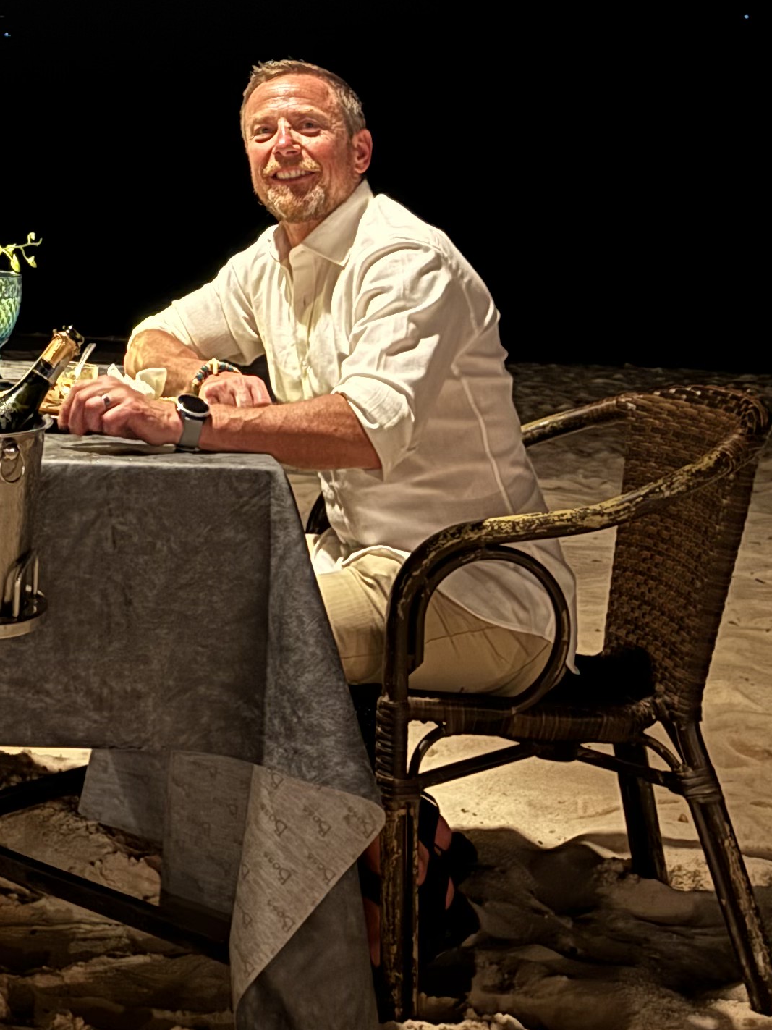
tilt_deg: +8.7
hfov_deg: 20.2
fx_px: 2022
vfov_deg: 25.2
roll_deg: +0.5
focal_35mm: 68
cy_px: -264
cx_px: -169
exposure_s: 1/15
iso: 3200
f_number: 1.78
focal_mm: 6.76
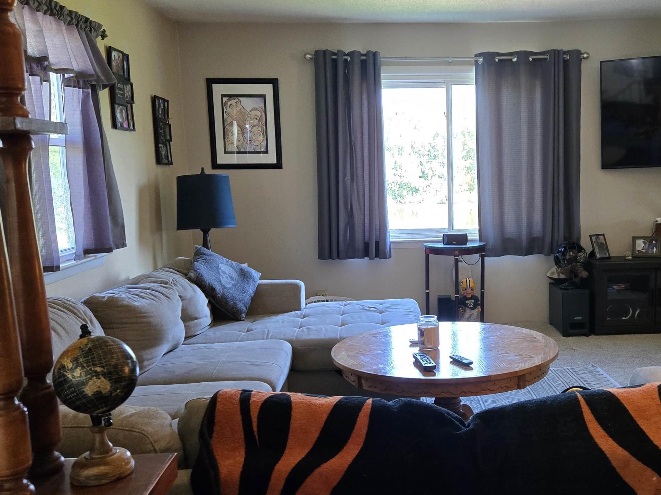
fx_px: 706
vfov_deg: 38.7
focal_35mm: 37
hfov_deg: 49.3
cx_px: 438
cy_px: 242
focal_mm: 5.4
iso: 500
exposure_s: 1/120
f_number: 1.8
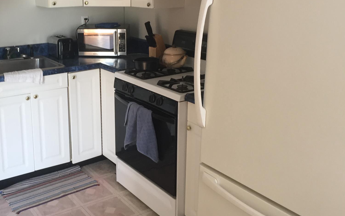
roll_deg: -0.7
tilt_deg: -9.2
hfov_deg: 46.4
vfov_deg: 30.3
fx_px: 395
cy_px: 74
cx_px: 114
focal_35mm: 42
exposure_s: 1/30
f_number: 2.2
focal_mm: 4.15
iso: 64
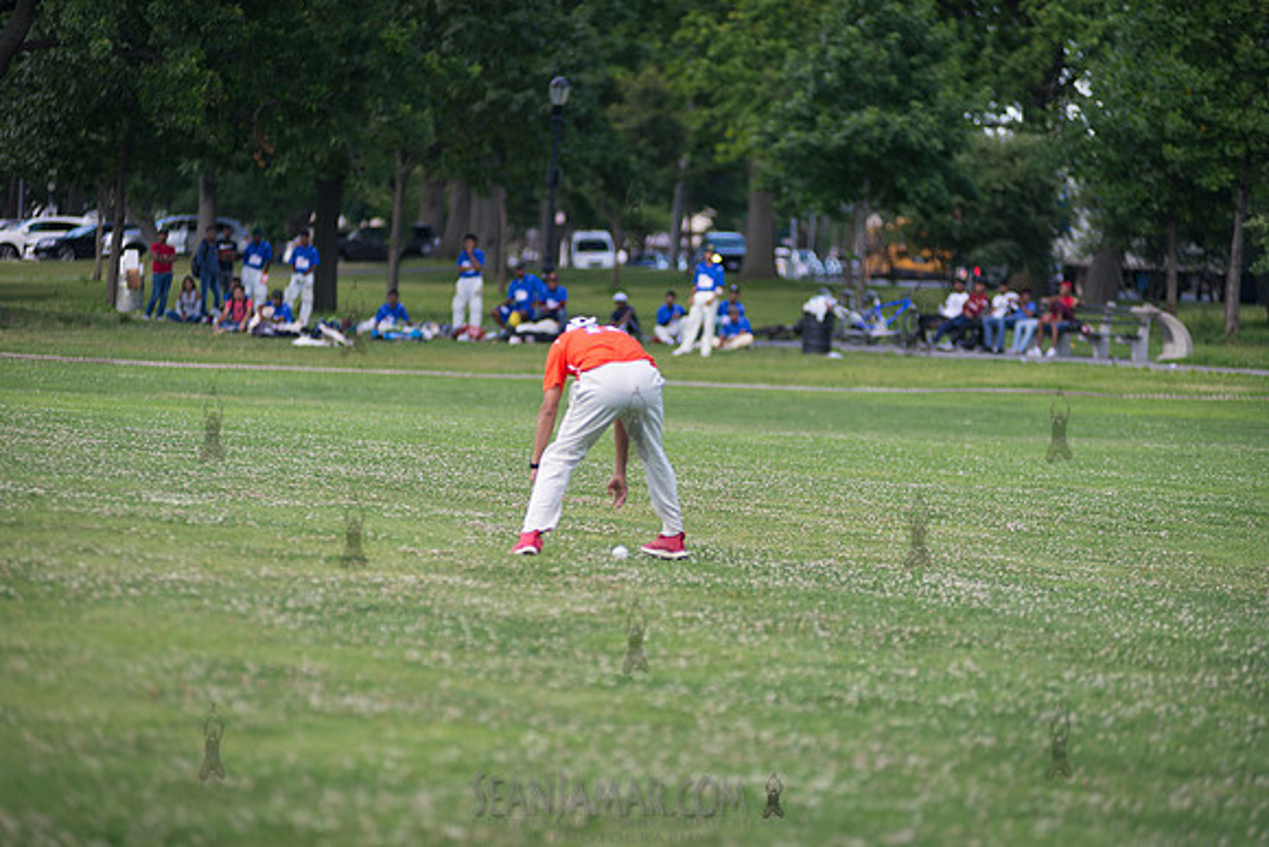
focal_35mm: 185
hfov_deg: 11.1
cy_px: 424
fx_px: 6522
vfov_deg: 7.4
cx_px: 634
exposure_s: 1/800
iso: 200
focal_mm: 185
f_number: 2.8
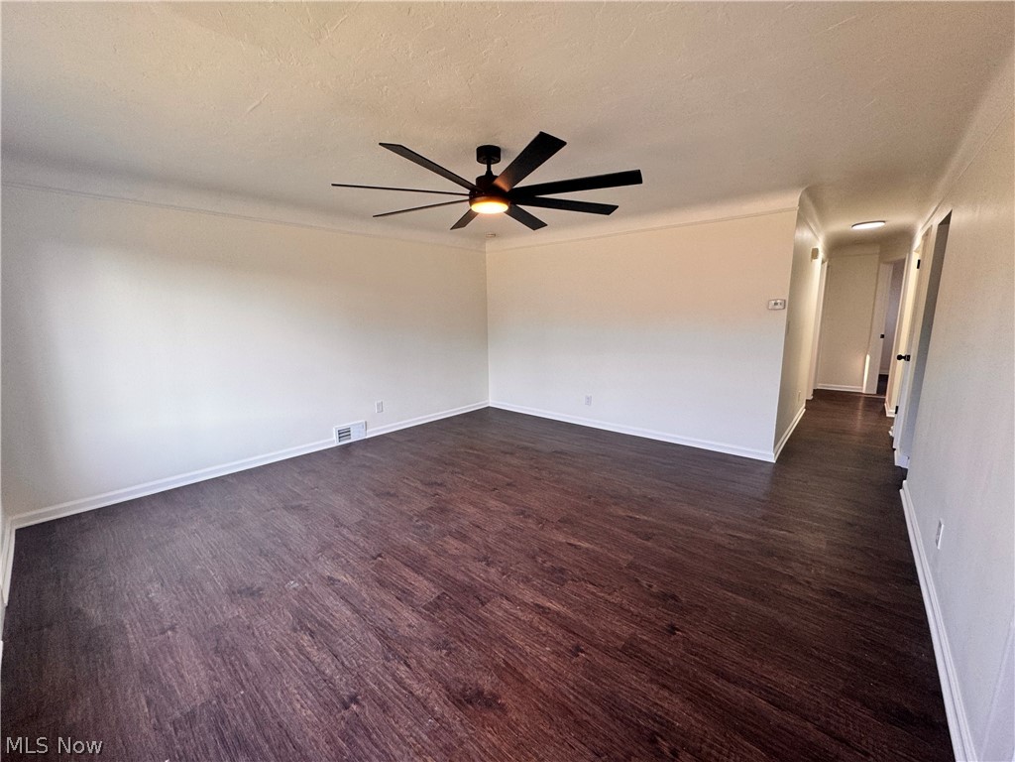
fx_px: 411
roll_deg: +0.8
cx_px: 508
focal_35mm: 14
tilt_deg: -10.0
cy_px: 381
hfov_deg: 102.1
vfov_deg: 85.7
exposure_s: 1/120
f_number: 2.2
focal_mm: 2.22
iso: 100
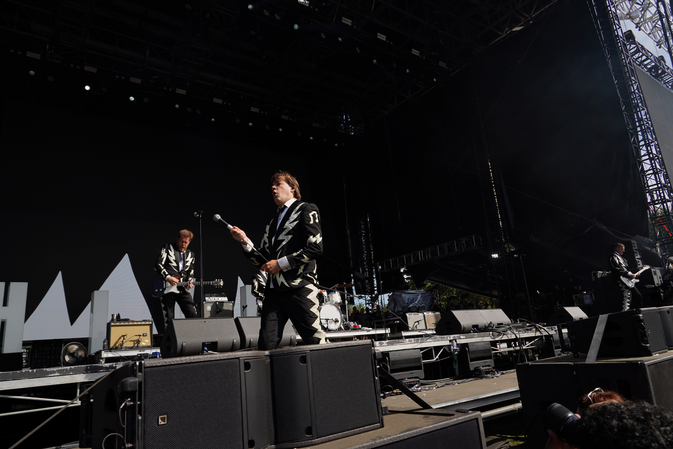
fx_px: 449
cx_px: 336
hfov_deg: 73.7
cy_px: 224
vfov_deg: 53.1
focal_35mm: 24
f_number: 8
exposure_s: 1/400
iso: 100
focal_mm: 24
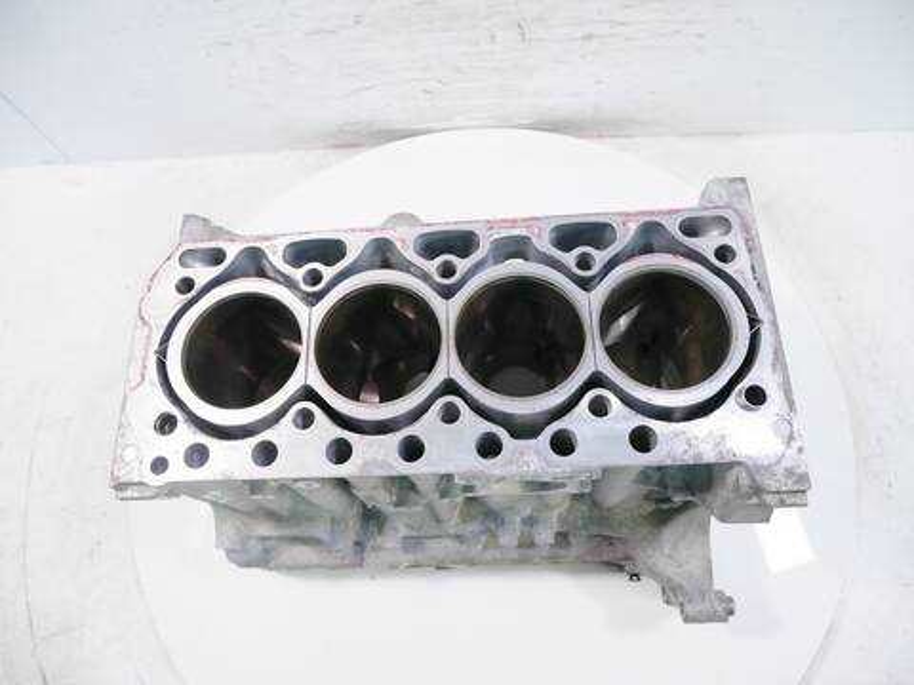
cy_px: 342
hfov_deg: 71.6
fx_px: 634
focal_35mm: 24
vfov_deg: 56.8
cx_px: 457
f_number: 3.5
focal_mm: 12
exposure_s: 1/60
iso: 250
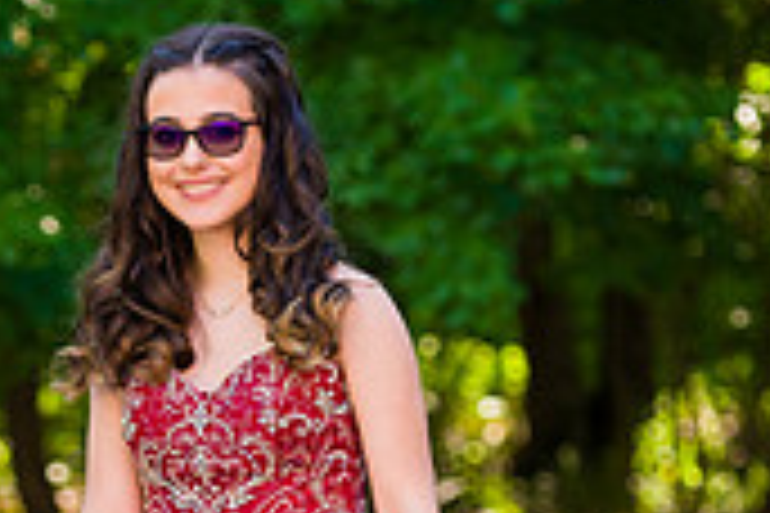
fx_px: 7186
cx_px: 120
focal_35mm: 336
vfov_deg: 4.1
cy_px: 659
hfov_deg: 6.1
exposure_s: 1/200
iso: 200
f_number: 3.2
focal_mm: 92
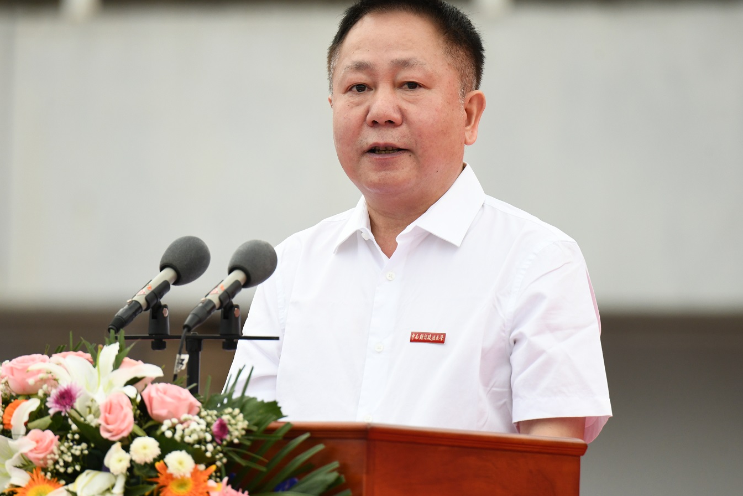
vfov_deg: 2.5
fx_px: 11412
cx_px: 327
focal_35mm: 553
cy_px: 254
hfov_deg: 3.7
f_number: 5.6
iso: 1000
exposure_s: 1/1000
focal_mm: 400
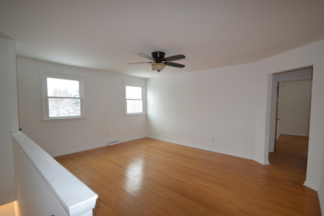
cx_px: 168
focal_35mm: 16
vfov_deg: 73.7
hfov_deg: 96.7
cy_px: 115
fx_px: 144
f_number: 4
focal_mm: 10
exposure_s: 1/60
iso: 1400
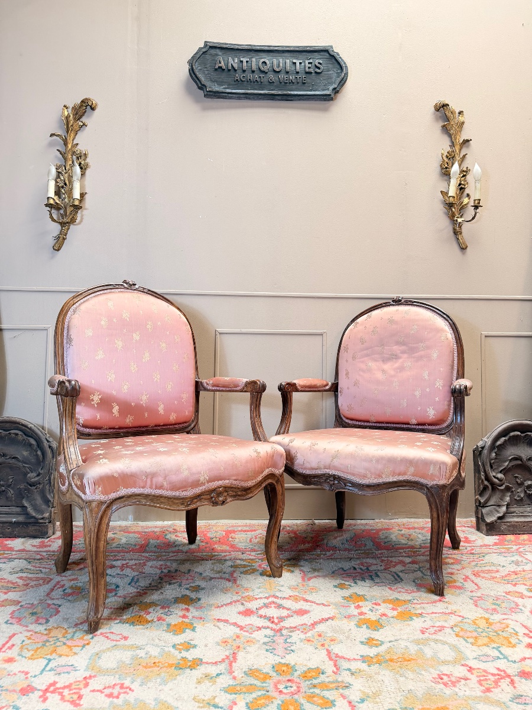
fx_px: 492
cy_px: 355
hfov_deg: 56.8
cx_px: 266
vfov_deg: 71.6
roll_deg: -0.4
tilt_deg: +2.4
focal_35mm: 24
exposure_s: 1/50
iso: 200
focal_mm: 6.76
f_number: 1.78
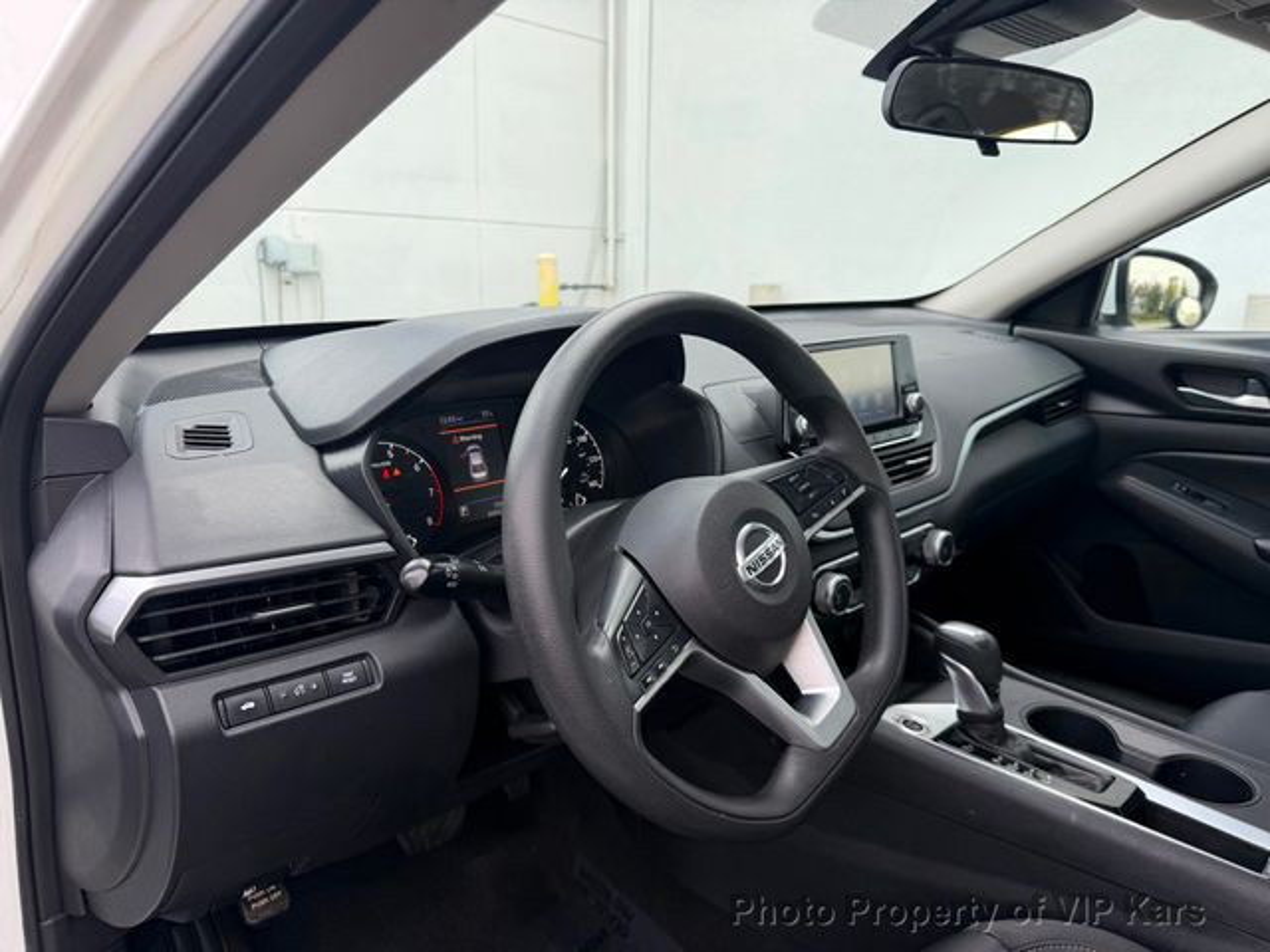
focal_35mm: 24
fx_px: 881
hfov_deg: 71.6
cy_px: 476
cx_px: 635
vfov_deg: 56.8
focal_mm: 6.76
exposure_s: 1/344
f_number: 1.78
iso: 80
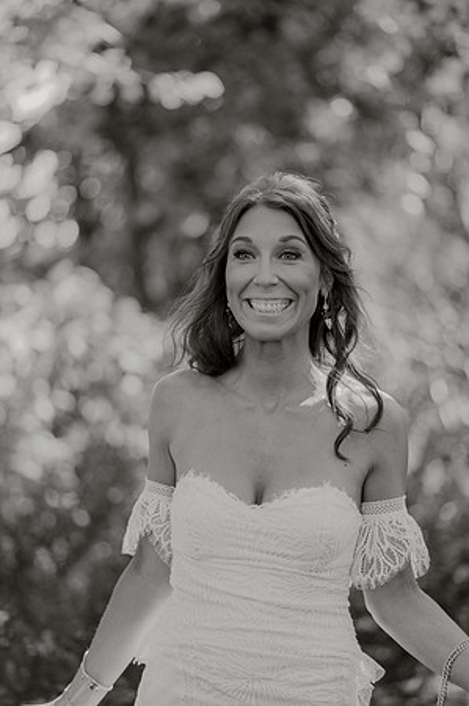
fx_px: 1665
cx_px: 234
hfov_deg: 16.0
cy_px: 353
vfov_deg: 23.9
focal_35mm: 85
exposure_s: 1/1000
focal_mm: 85
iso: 200
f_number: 2
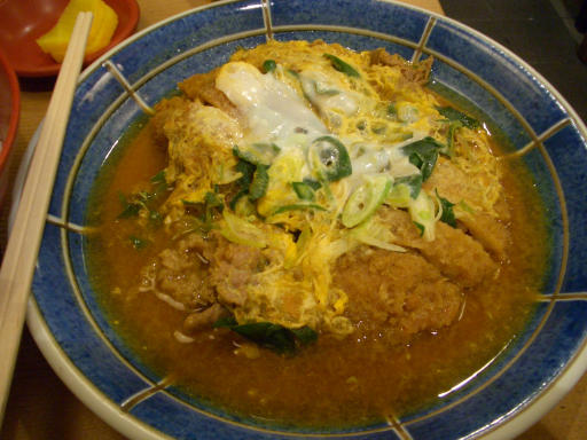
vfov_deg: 40.7
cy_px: 220
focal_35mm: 35
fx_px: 594
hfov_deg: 52.6
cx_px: 294
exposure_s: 1/10
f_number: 2.6
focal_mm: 5.8
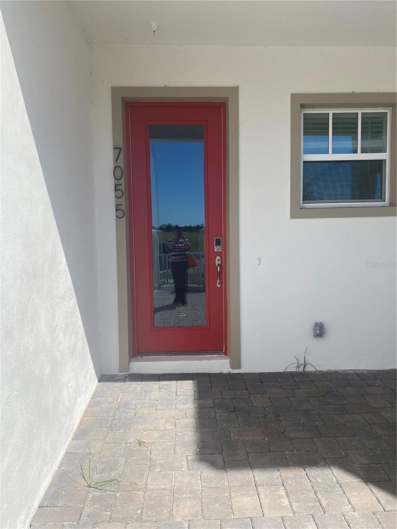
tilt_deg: -4.2
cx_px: 198
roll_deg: +0.4
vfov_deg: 67.3
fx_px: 398
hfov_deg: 53.1
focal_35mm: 26
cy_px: 264
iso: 32
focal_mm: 4.25
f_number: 1.8
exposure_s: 1/3125
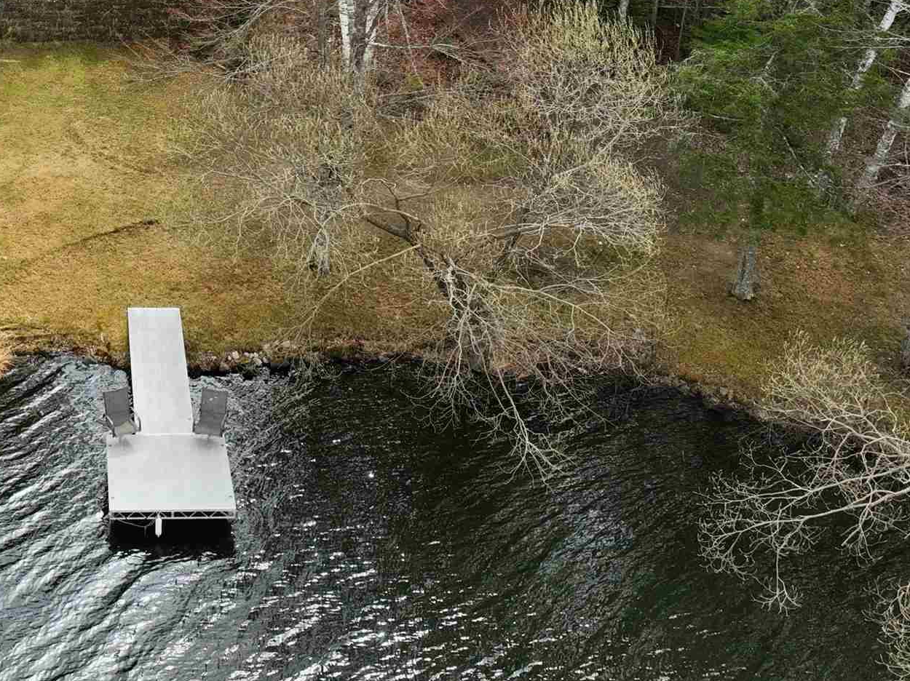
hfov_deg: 31.3
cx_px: 97
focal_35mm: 59
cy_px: 71
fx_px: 1550
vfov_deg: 24.1
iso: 150
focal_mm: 12.29
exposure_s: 1/1000
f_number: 2.8
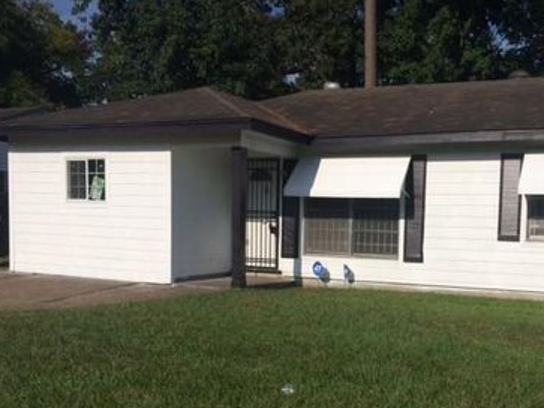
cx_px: 369
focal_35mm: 40
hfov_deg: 46.0
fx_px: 628
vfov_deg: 35.5
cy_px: 278
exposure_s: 1/5882
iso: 40
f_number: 2.2
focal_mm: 4.15
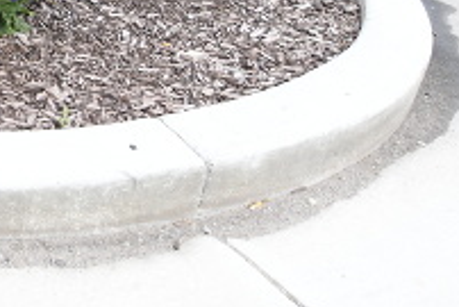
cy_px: -128
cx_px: -216
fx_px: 970
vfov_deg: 16.6
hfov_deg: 22.3
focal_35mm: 76
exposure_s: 1/640
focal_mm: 16
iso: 400
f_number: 4.5
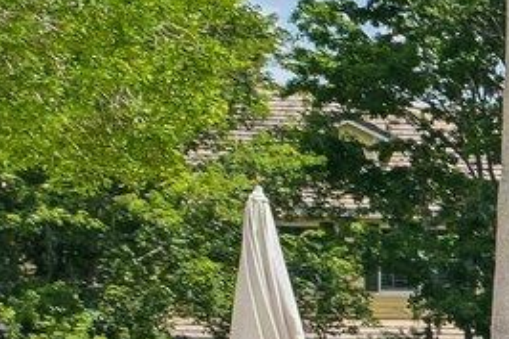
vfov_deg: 5.9
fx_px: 3264
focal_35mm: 231
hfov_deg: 7.0
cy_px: 357
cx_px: 1942
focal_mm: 30
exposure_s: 1/250
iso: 100
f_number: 8
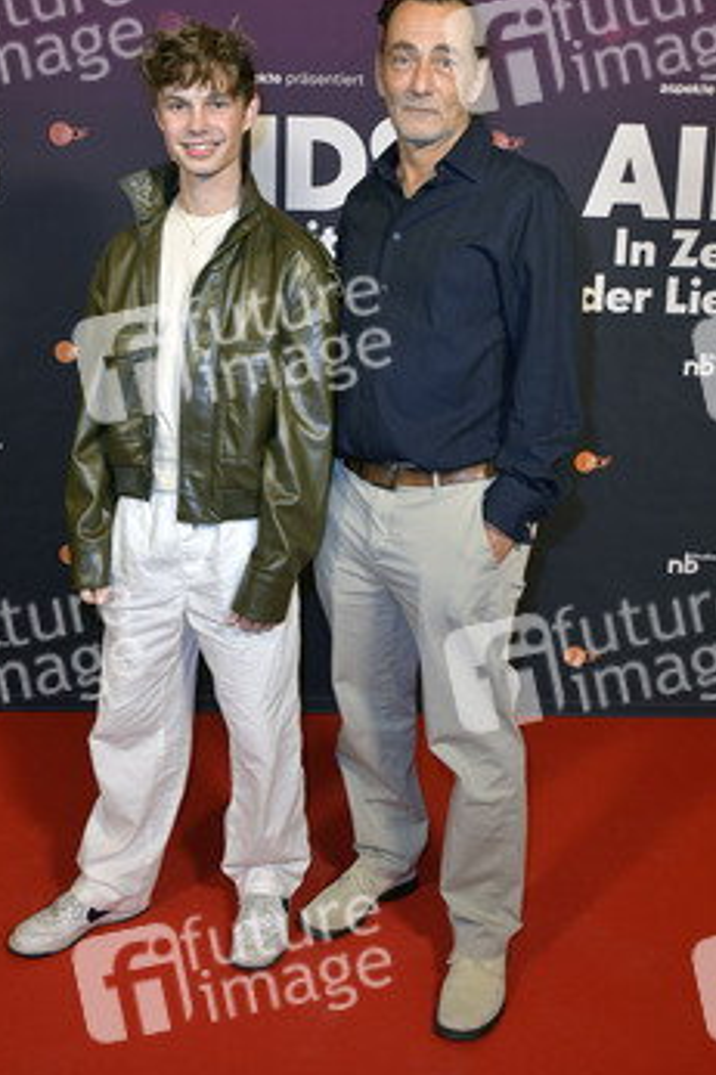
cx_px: 322
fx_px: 896
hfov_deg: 43.5
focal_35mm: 30
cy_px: 505
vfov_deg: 61.9
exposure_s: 1/250
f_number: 6.3
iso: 1600
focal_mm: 26
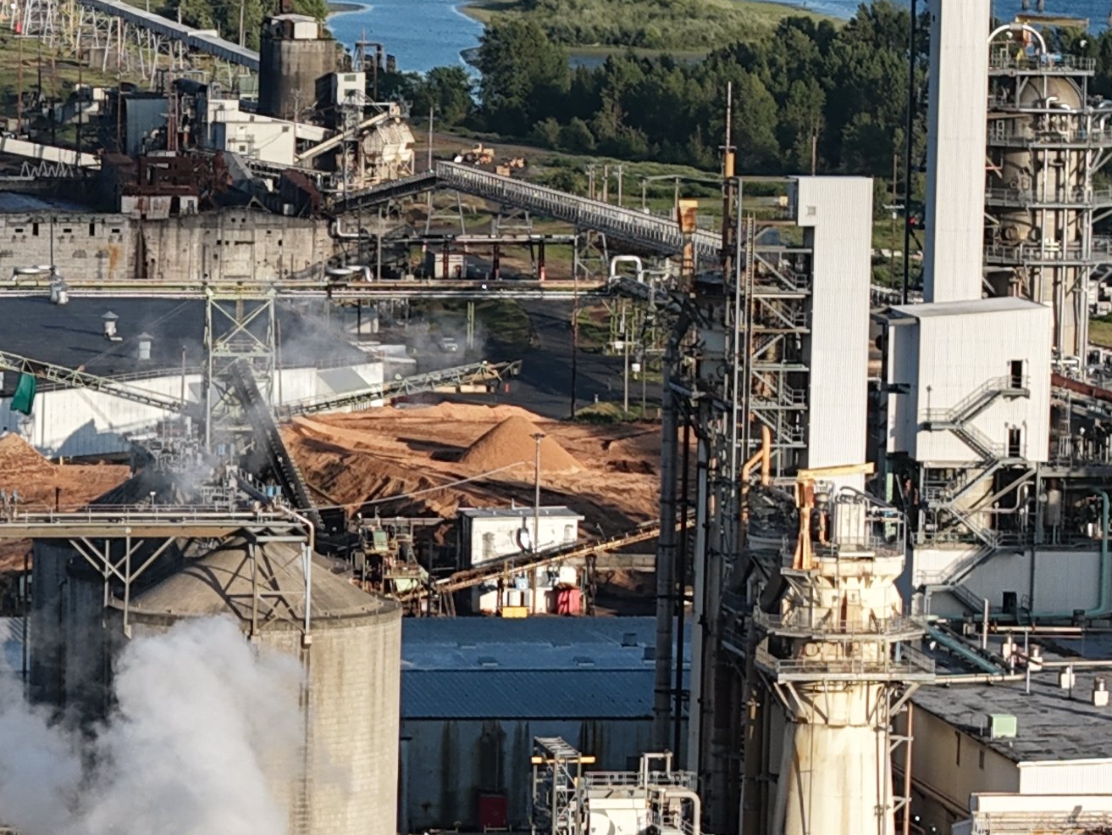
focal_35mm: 215
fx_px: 6907
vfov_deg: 6.9
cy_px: 829
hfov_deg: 9.1
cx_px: -255
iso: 160
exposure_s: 1/1000
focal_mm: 19.4
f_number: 2.8
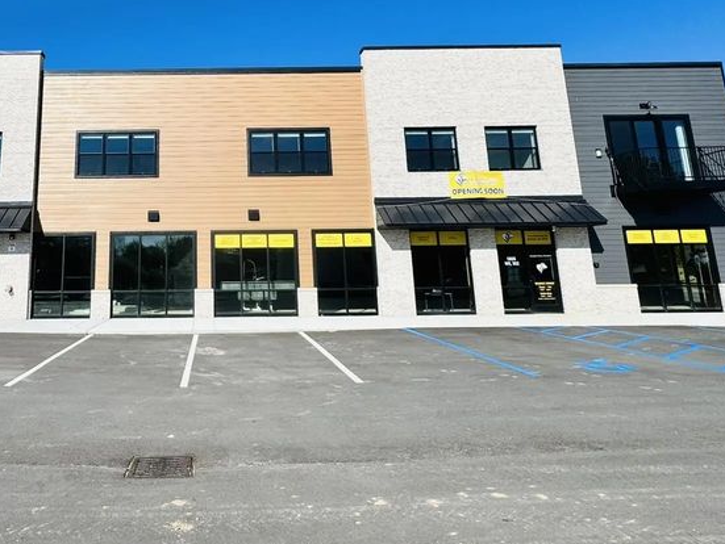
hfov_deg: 64.3
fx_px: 545
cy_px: 164
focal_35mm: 26
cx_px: 207
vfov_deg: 51.7
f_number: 2.2
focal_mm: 2.22
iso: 50
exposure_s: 1/3546
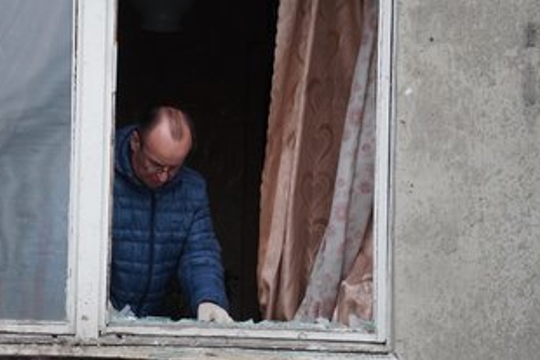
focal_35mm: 387
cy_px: 149
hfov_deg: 5.3
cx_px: 211
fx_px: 5807
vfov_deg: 3.6
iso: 1250
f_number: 5.6
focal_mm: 300
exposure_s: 1/320
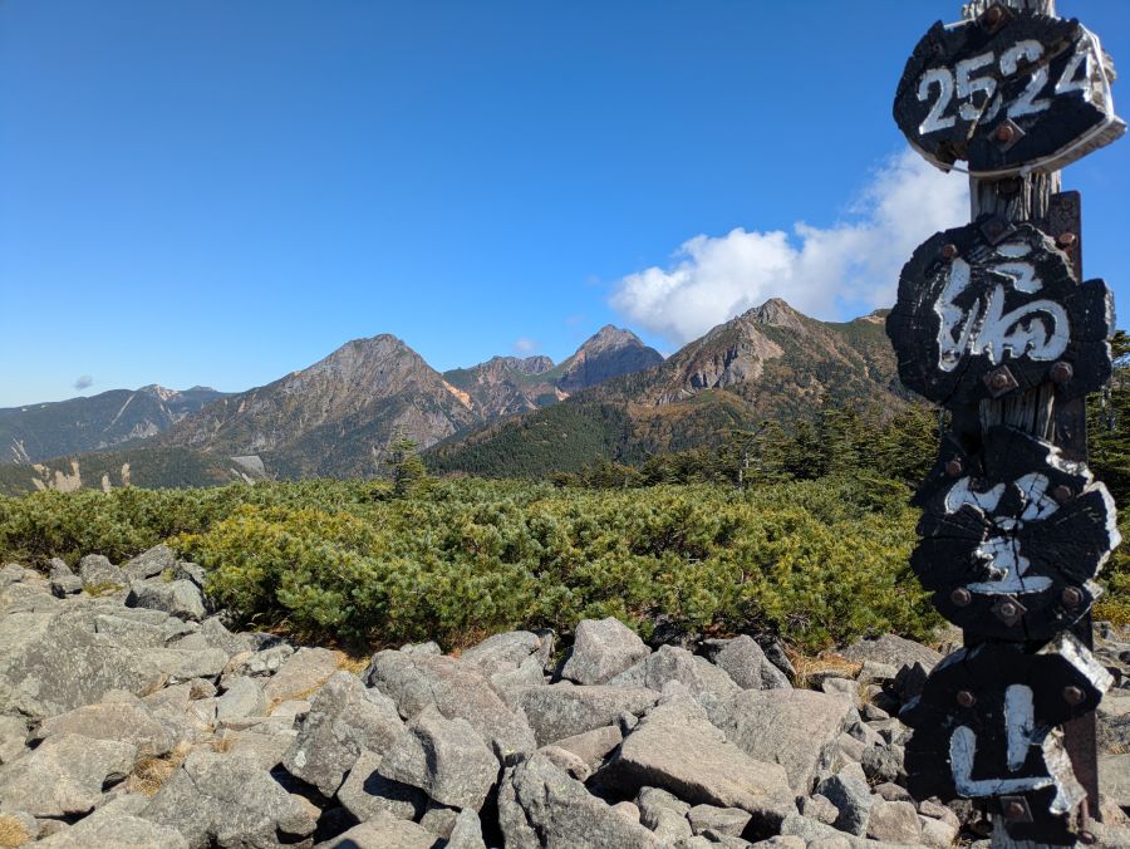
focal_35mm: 25
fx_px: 817
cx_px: 565
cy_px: 424
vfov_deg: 54.9
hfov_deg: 69.4
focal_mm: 5.43
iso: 47
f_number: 1.89
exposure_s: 1/1733
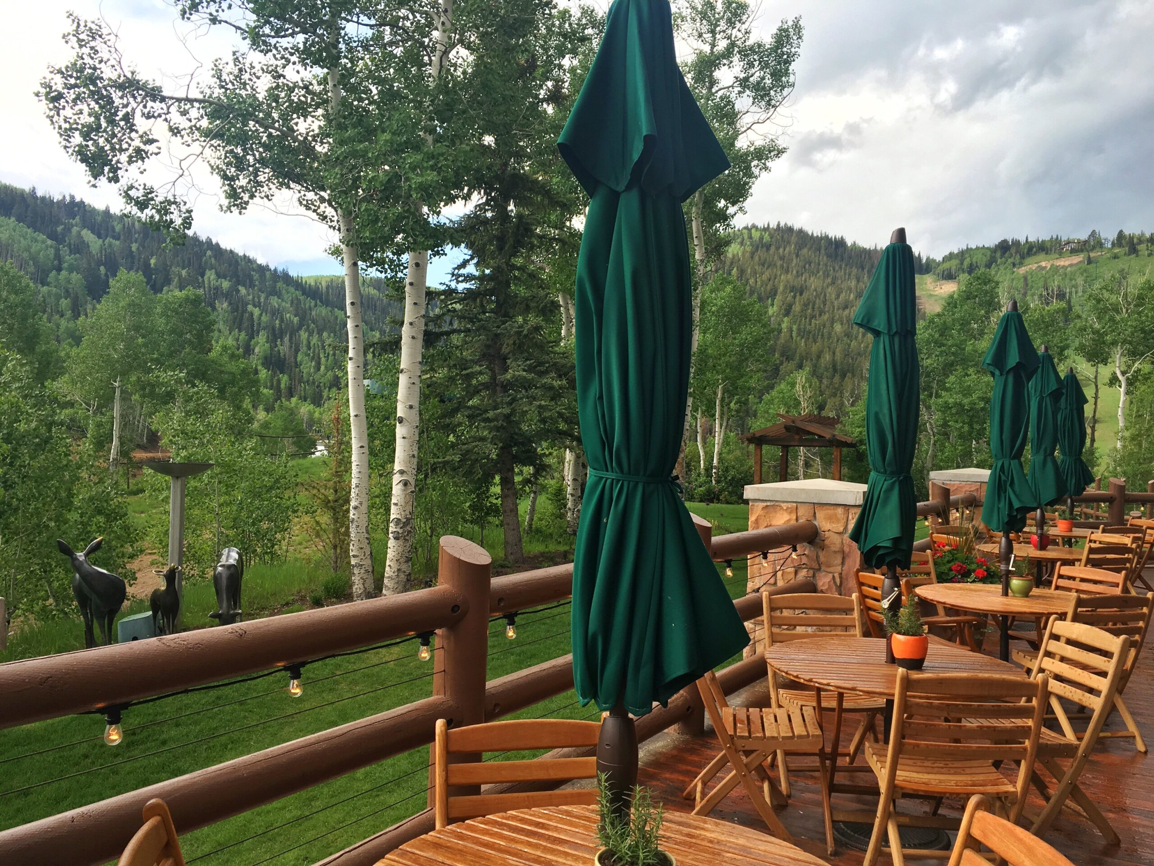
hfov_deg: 61.7
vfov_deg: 48.2
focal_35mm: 29
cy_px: 433
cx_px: 577
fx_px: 967
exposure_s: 1/569
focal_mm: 4.15
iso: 25
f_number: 2.2
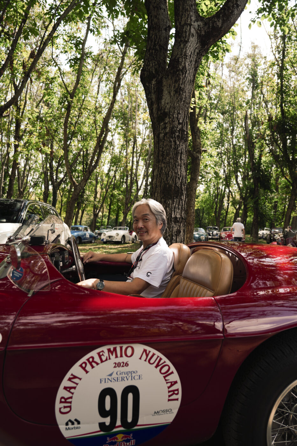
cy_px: 223
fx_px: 309
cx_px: 148
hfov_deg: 51.3
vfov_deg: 71.5
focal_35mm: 25
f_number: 4
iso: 100
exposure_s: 1/160
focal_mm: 25
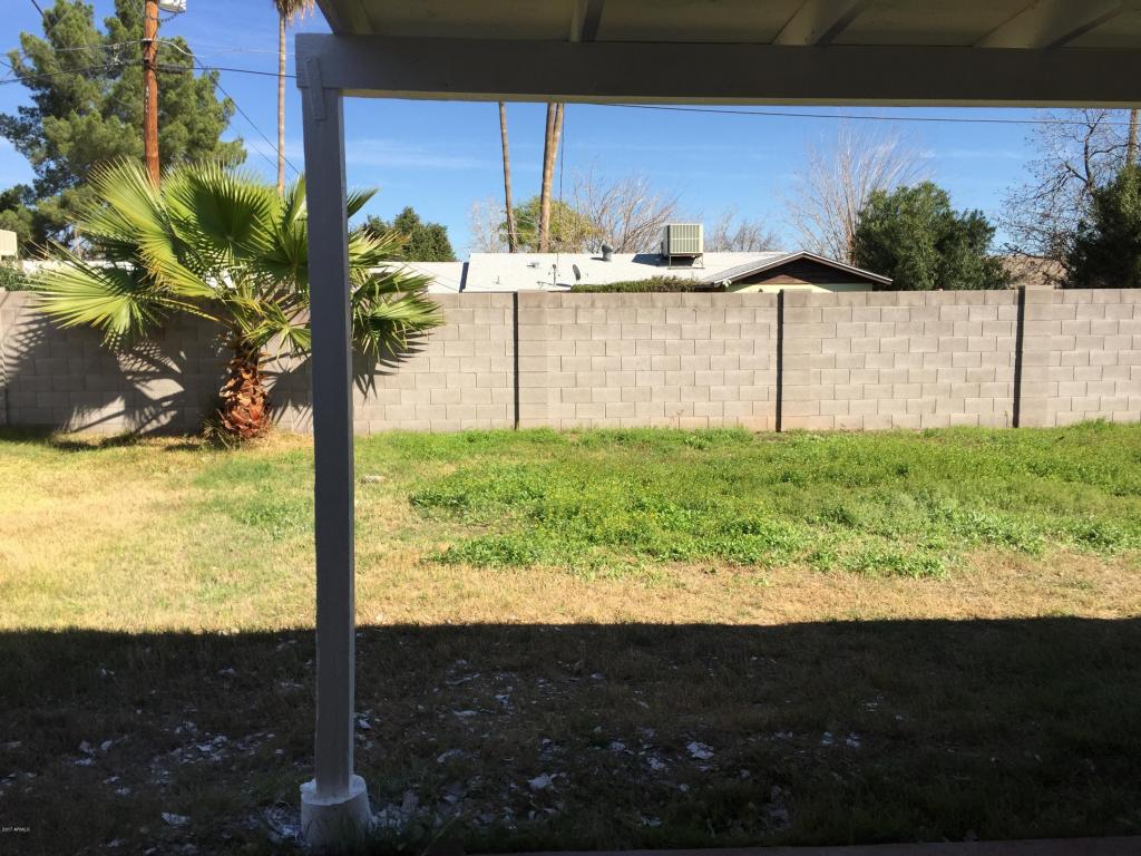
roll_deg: +0.5
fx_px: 956
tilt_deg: -6.4
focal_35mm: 29
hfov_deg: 61.7
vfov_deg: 48.2
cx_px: 570
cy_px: 428
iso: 32
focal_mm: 4.15
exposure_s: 1/1522
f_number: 2.2
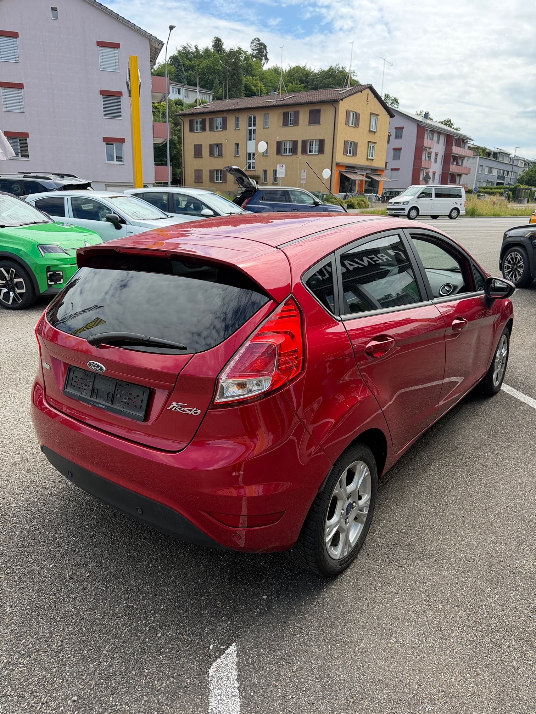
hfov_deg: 56.8
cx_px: 268
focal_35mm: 24
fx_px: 495
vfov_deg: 71.6
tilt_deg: -17.4
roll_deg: -1.9
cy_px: 357
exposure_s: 1/2169
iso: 100
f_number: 1.78
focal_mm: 6.76
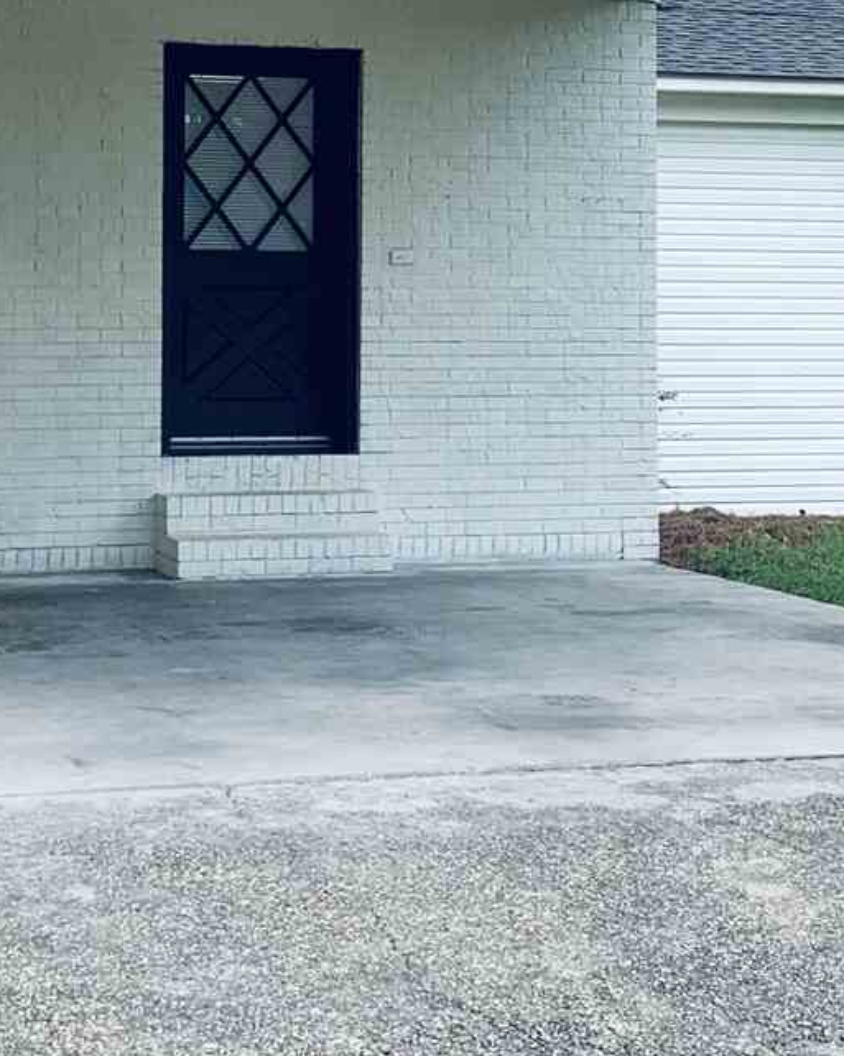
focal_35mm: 81
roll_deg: -0.1
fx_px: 2531
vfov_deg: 23.2
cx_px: 439
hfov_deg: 18.9
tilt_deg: +4.4
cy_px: 179
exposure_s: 1/687
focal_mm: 4.25
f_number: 1.8
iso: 25
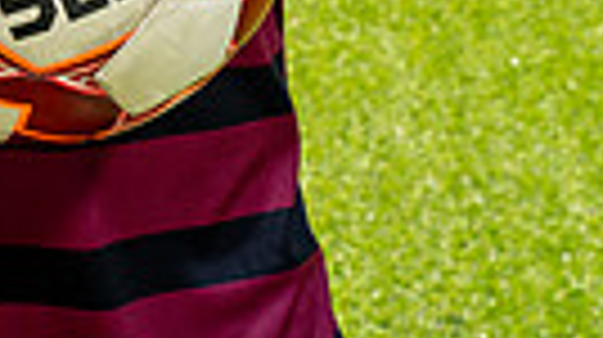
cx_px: -40
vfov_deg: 4.7
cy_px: -590
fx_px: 3929
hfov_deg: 8.7
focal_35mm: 246
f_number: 11
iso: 320
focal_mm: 70
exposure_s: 1/250
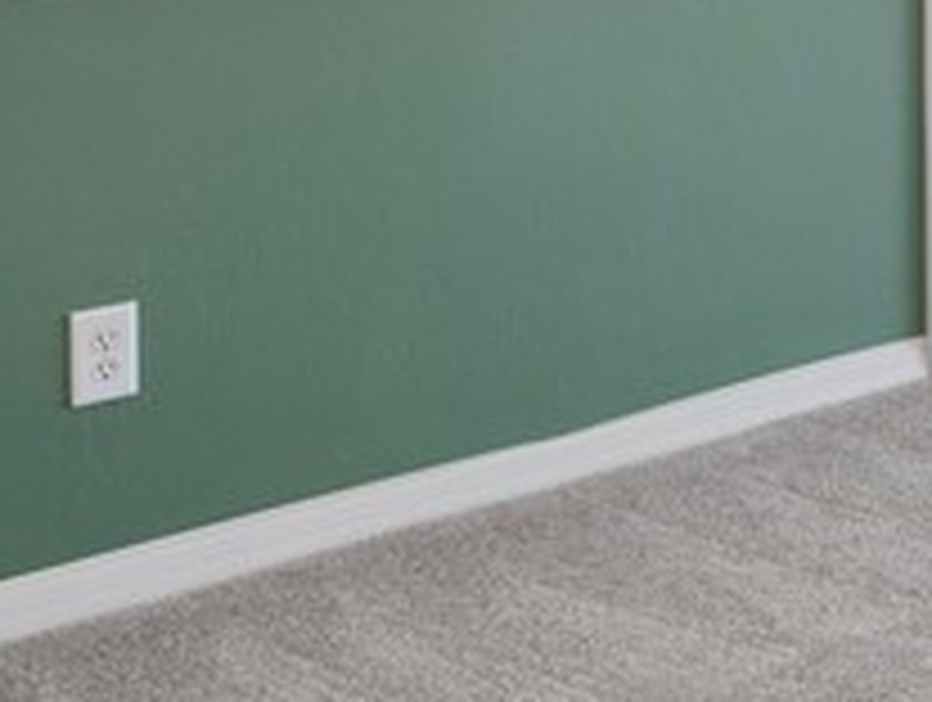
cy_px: -270
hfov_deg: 18.9
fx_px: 2131
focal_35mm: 79
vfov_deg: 17.3
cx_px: 1675
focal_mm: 8
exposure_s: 1/5
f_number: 7.1
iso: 200
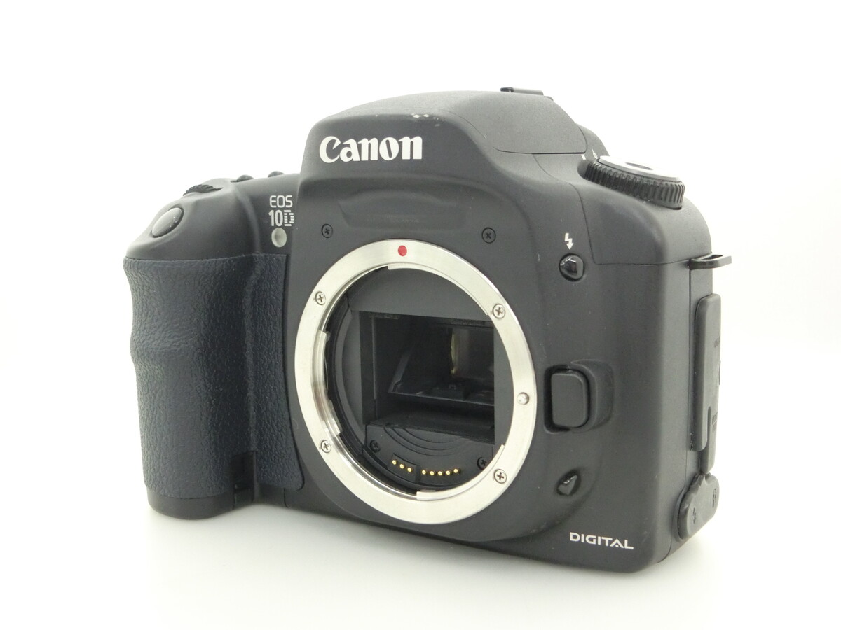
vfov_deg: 32.2
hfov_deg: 42.1
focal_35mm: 45
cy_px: 315
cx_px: 420
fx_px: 1093
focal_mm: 8
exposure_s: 1/20
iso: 800
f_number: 8.8
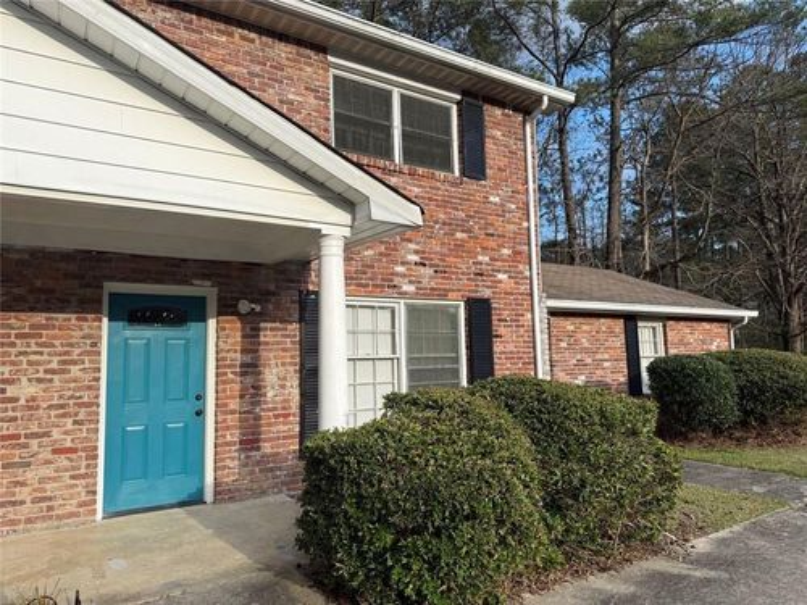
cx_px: 404
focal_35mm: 24
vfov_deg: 56.8
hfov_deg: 71.6
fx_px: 560
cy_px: 302
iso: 80
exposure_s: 1/1156
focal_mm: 6.76
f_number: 1.78
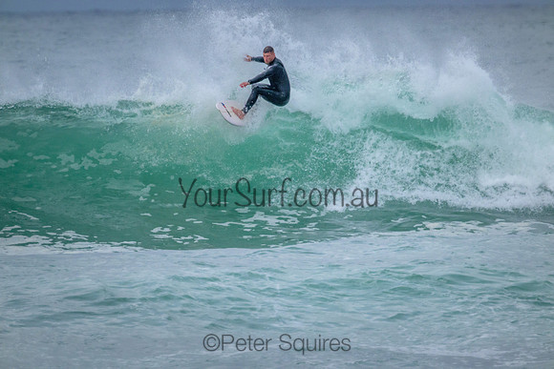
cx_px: 277
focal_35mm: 800
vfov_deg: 1.7
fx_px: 12313
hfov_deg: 2.6
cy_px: 184
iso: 2800
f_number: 11
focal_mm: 800
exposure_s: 1/1600
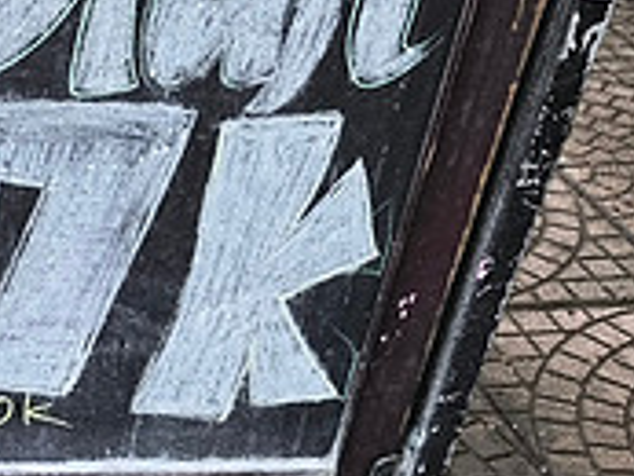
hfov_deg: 22.9
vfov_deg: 18.4
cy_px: 522
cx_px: -158
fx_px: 1411
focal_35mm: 77
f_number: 1.8
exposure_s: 1/100
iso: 160
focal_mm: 5.4
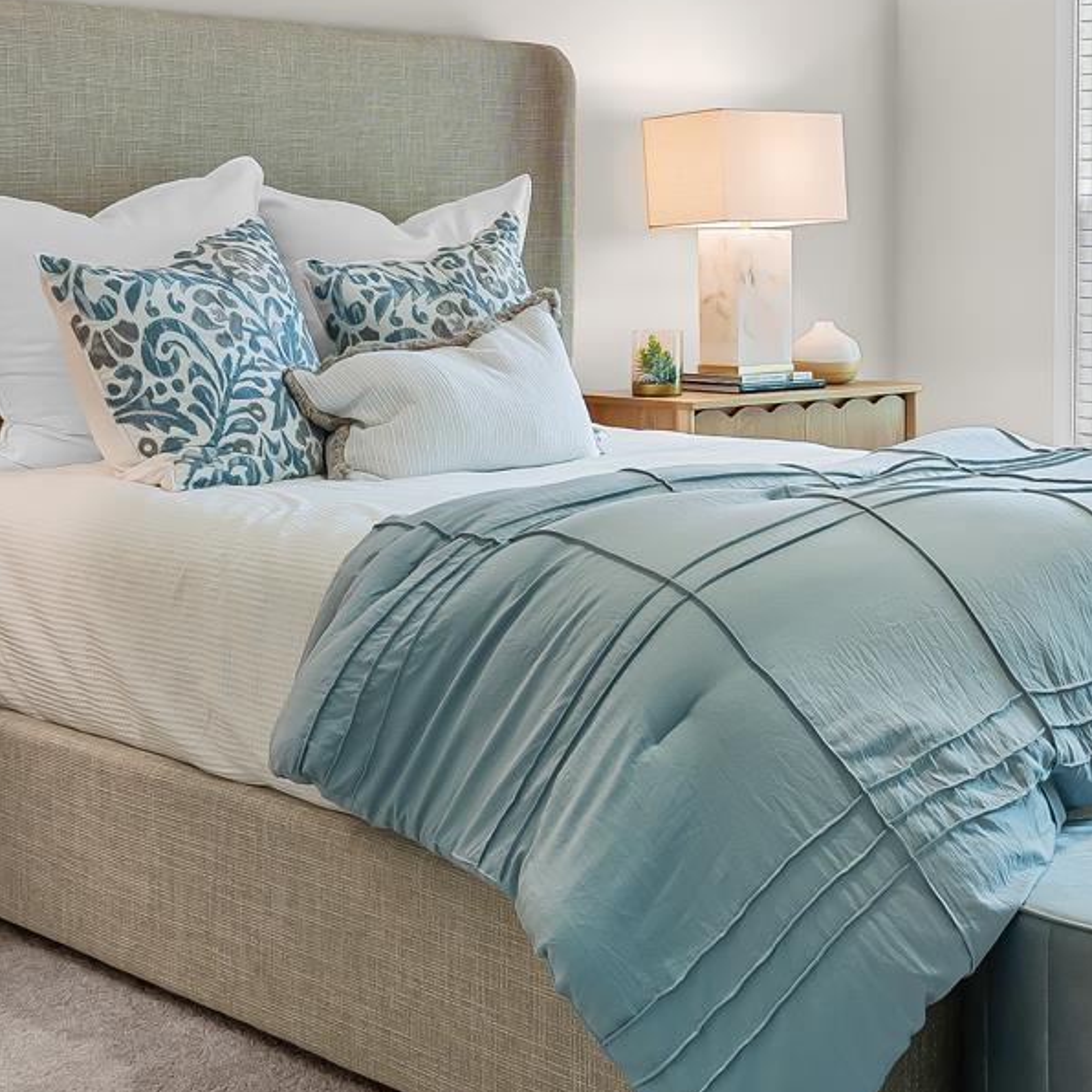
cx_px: 764
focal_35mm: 59
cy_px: 271
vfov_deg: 28.7
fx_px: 2098
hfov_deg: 28.9
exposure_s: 1/5
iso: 200
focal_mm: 11
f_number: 6.3
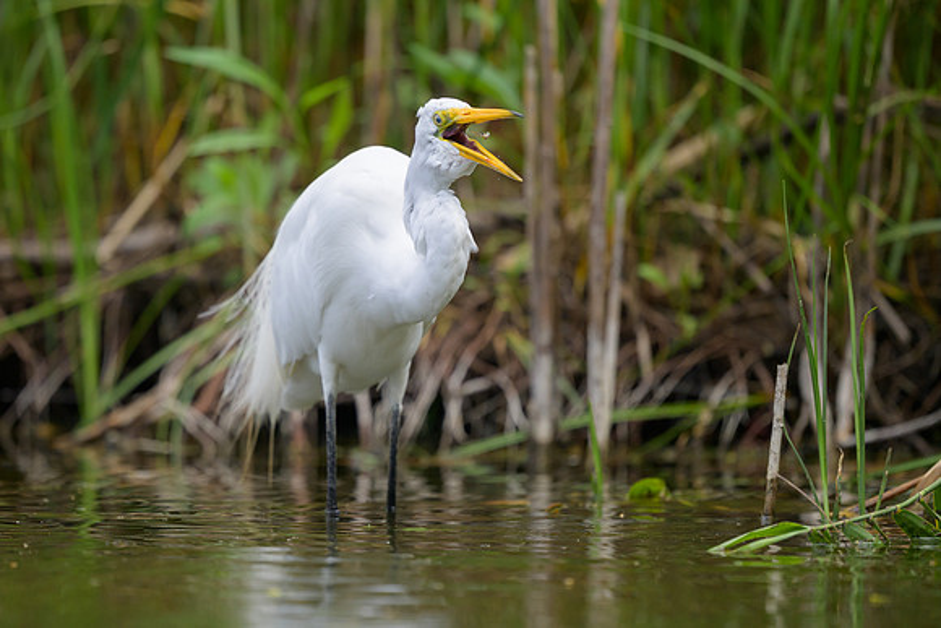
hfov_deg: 2.9
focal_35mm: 715
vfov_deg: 1.9
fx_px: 18690
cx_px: 324
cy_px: 301
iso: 320
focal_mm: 400
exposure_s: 1/2000
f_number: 2.8
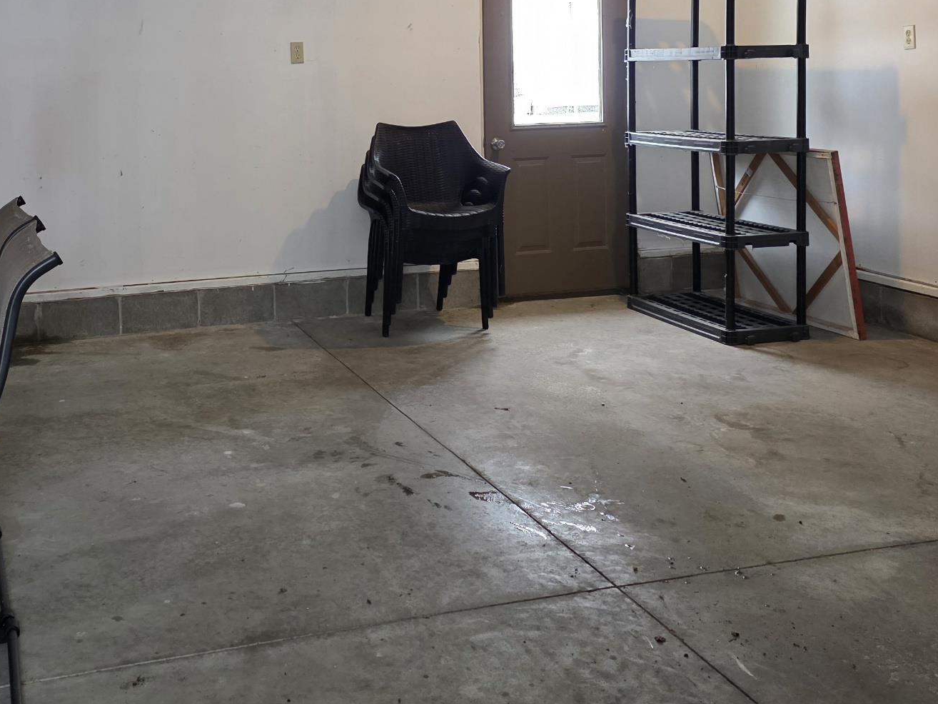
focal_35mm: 42
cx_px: 299
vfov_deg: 32.9
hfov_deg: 44.0
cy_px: 91
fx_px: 1138
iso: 400
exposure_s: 1/120
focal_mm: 6.3
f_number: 1.7
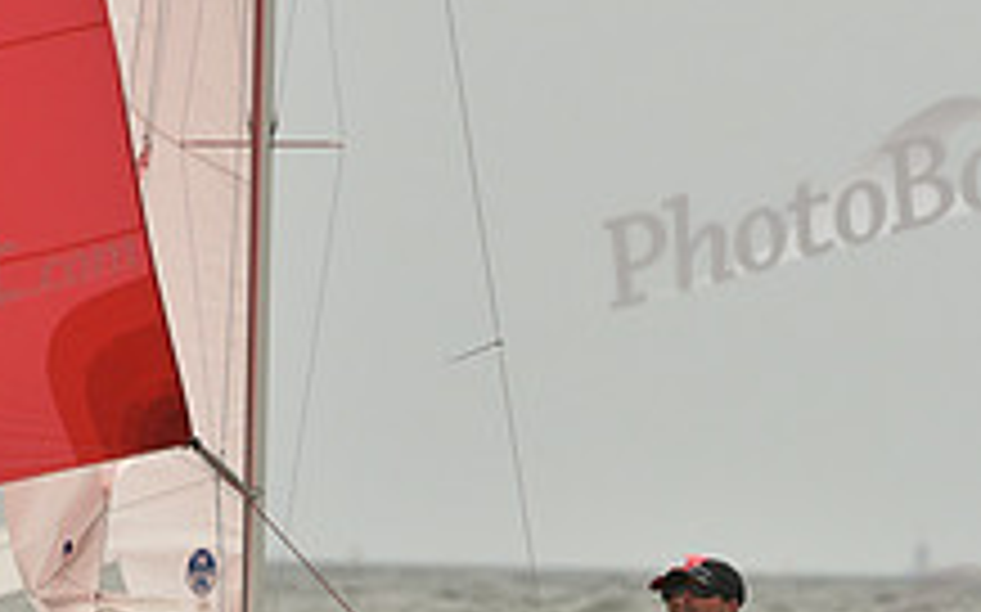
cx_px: 374
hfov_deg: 1.9
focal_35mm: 1086
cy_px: 488
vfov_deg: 1.2
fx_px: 29020
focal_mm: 400
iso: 320
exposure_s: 1/1250
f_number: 8
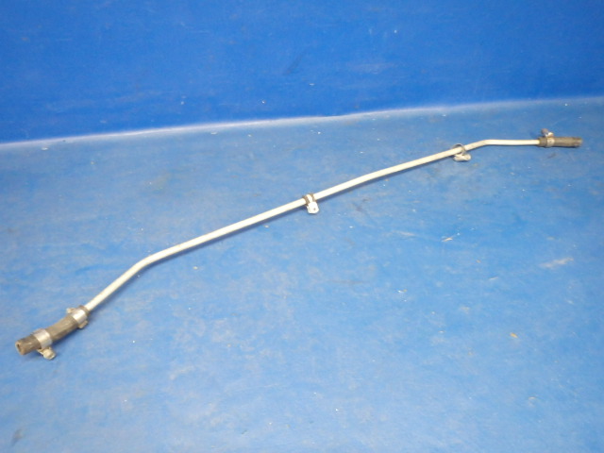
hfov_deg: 63.4
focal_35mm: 28
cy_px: 226
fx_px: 489
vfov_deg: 49.7
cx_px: 302
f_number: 3.9
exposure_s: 1/15
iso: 800
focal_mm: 5
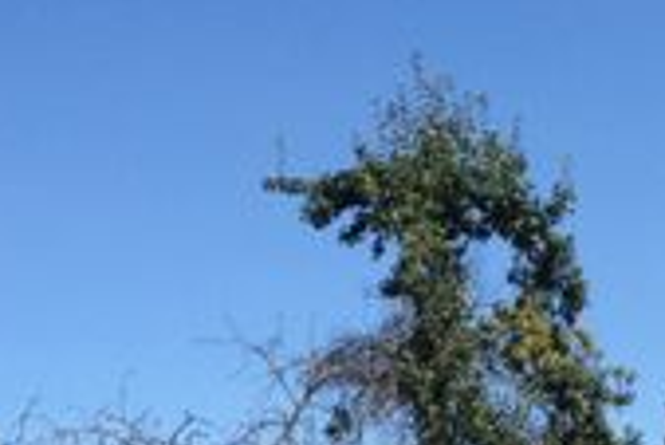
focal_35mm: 129
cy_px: 788
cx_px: 504
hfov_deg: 15.8
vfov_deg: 10.1
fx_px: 2385
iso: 64
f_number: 2.4
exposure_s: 1/1534
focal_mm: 4.28
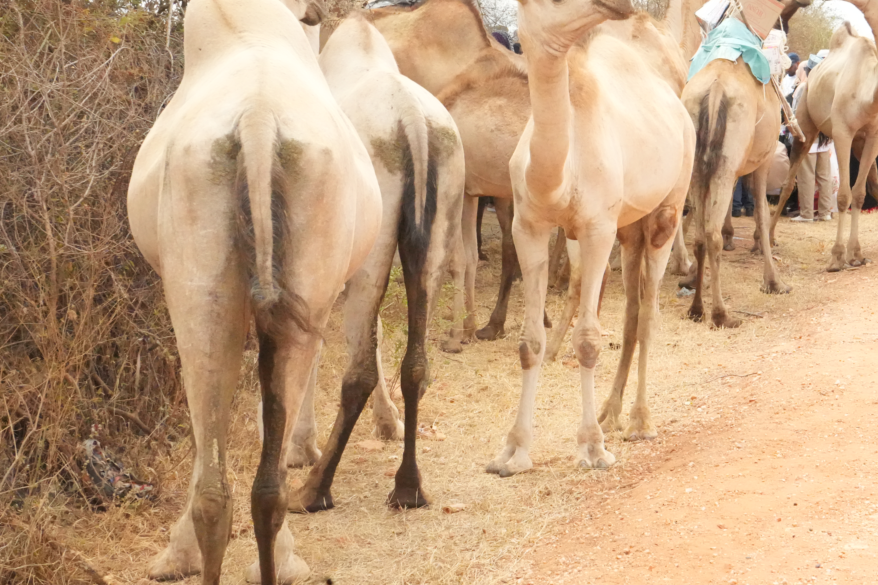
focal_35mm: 65
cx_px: 569
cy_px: 212
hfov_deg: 30.8
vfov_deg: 20.9
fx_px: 1585
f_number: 16
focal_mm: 49
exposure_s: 1/8000
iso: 25600
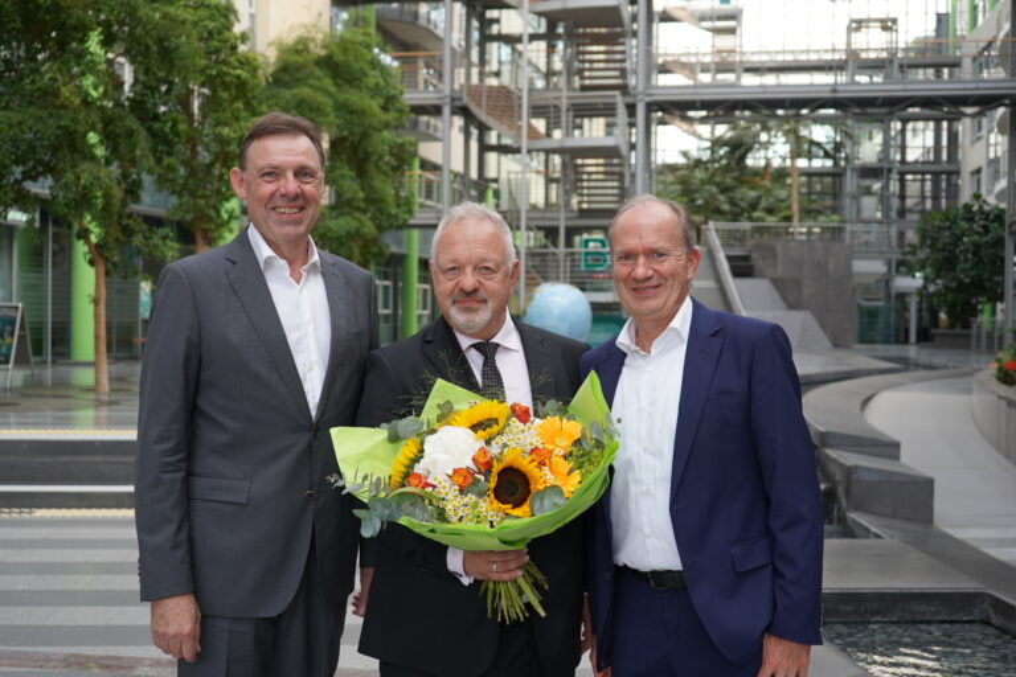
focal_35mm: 42
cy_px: 338
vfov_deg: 31.9
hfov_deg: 46.4
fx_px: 1185
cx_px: 508
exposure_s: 1/160
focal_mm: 42
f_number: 4.5
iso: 500
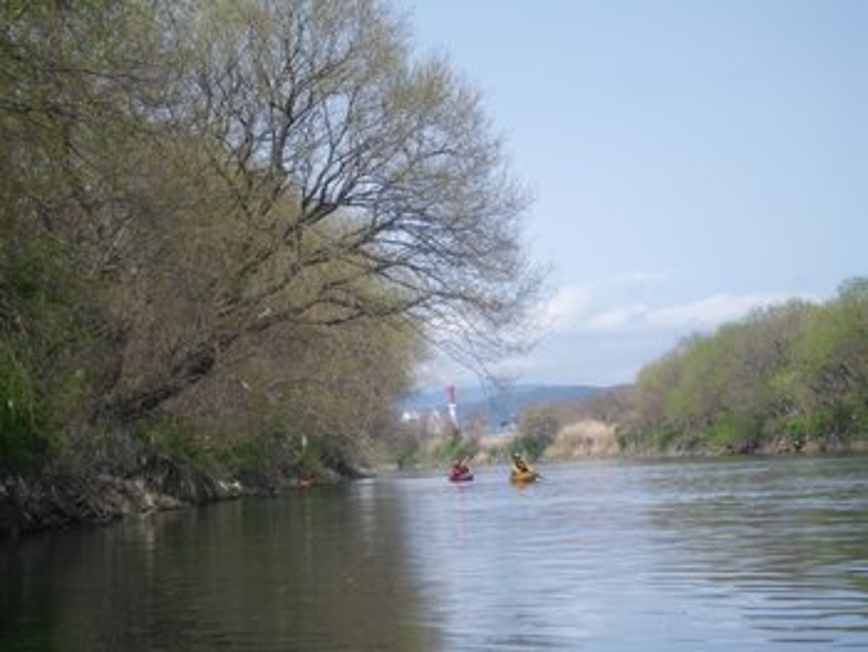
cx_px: 434
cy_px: 326
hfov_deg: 20.9
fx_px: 2359
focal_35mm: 94
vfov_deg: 15.7
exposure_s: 1/200
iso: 50
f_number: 5
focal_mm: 16.7
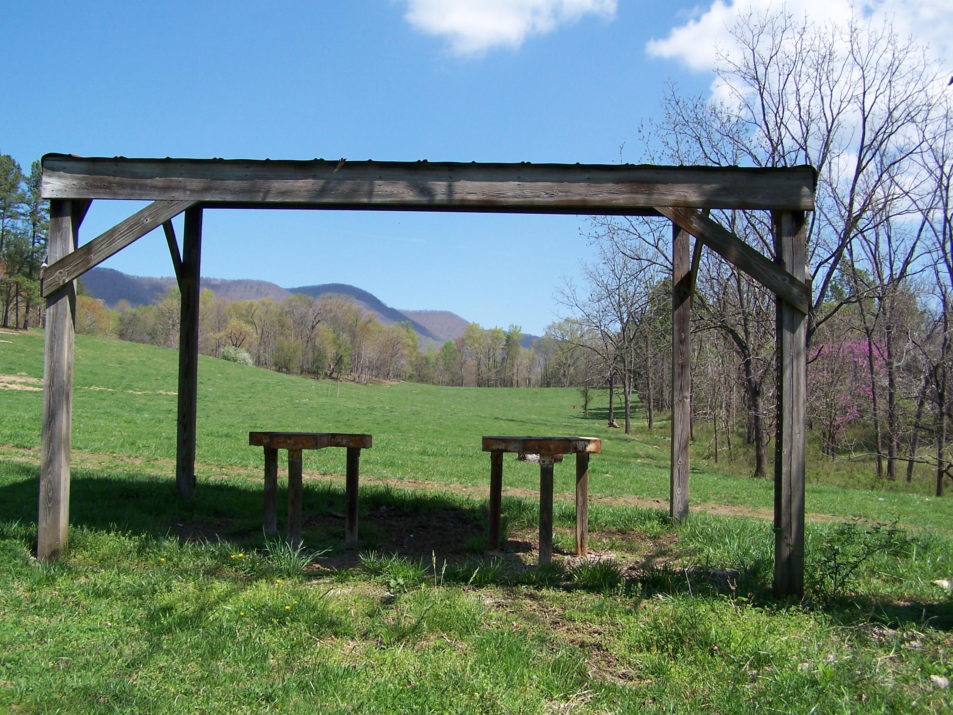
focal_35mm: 38
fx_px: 1046
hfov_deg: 49.0
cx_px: 476
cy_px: 358
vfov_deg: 37.7
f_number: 4
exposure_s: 1/640
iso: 80
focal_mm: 6.3
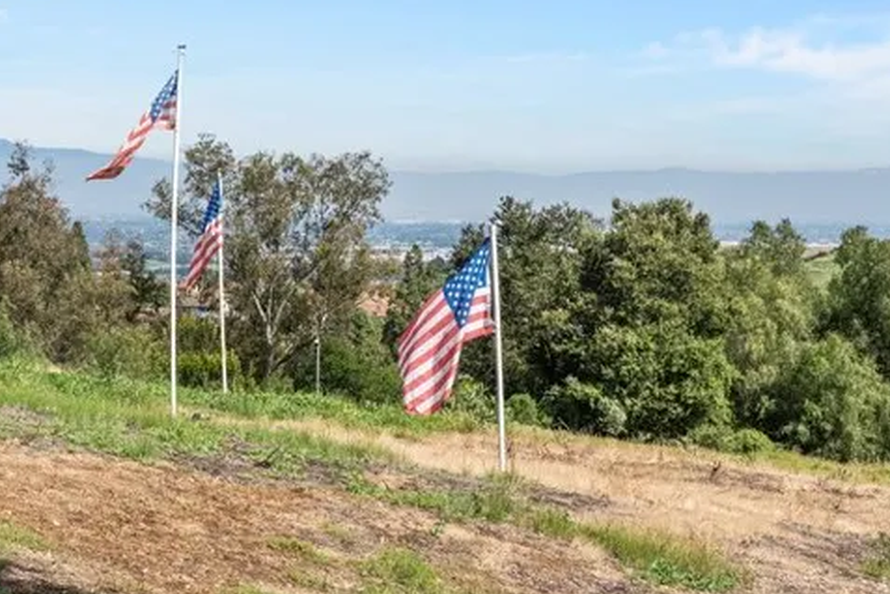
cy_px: 193
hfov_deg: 26.2
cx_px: -15
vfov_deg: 18.6
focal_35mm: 73
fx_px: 1805
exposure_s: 1/1600
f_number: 9
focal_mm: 34
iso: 400
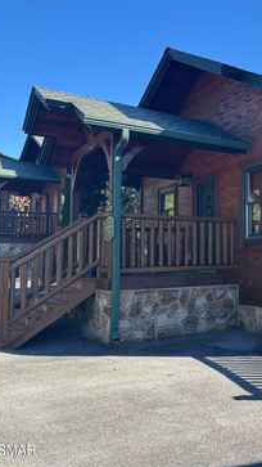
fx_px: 445
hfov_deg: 28.9
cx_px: 306
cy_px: 231
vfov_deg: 55.3
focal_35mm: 36
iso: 80
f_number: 1.78
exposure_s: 1/1453
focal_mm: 6.86
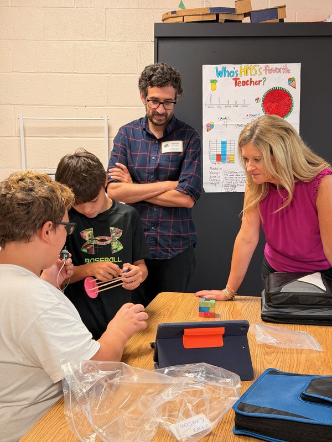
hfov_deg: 30.3
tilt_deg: -7.5
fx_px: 614
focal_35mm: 48
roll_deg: -0.2
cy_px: 221
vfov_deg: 39.7
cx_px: 166
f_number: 1.78
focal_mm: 6.76
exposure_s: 1/60
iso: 250
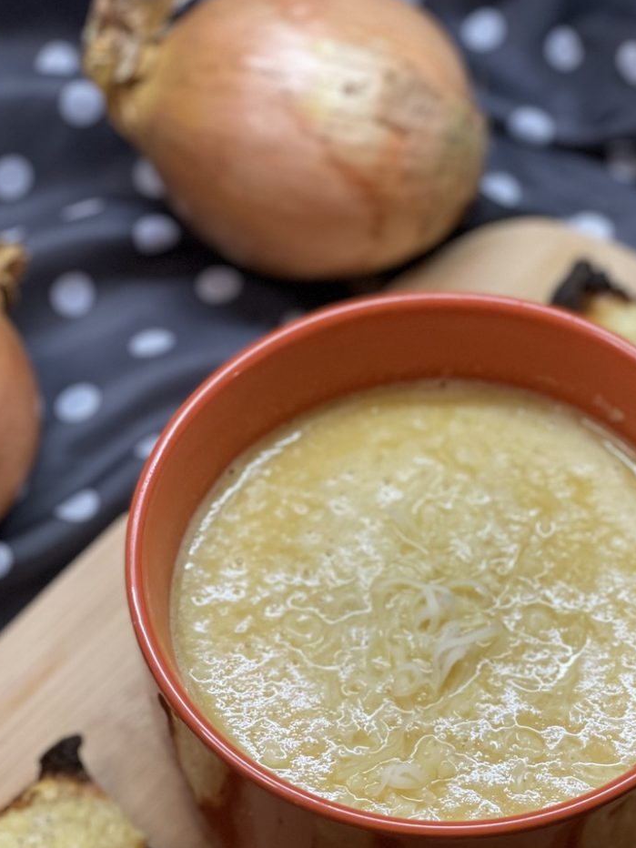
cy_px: 692
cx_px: 434
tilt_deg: -60.7
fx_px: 2131
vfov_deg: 22.2
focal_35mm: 87
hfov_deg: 16.9
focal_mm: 6
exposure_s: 1/100
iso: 160
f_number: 2
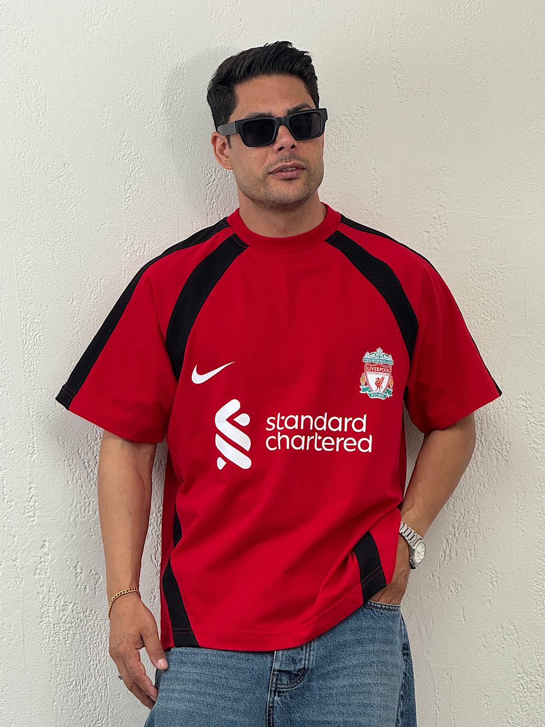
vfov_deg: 16.4
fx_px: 2519
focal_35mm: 120
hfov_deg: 12.3
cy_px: 364
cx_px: 272
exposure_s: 1/109
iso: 50
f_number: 2.8
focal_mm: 15.66
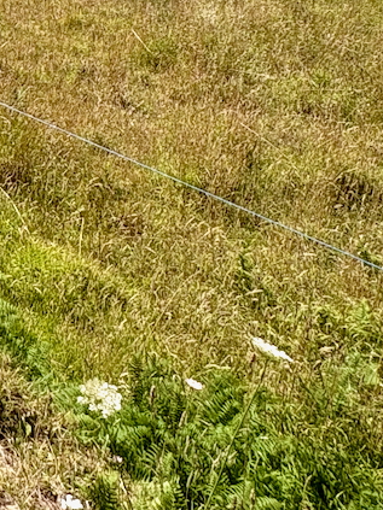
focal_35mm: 53
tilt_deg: -0.4
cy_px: -189
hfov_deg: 21.4
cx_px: -245
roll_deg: +3.5
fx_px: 782
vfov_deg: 28.2
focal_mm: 2.22
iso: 50
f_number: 2.2
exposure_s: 1/1637
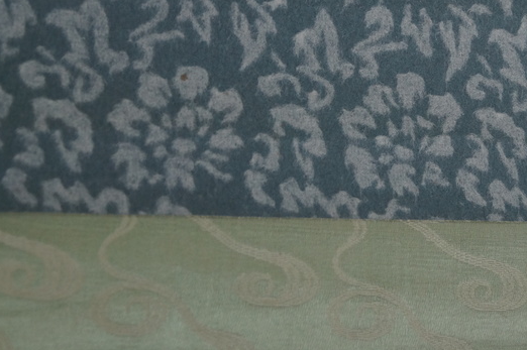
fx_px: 1682
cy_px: 51
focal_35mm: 115
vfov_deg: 11.8
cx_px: 444
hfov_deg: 17.6
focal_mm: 40
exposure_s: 1/160
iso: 640
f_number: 5
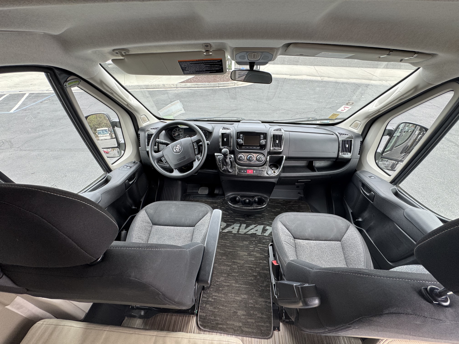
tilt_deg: -39.5
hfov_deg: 102.1
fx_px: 186
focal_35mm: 14
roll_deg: +0.6
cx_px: 230
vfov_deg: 85.7
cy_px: 172
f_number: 2.2
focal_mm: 2.22
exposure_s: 1/99
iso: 100
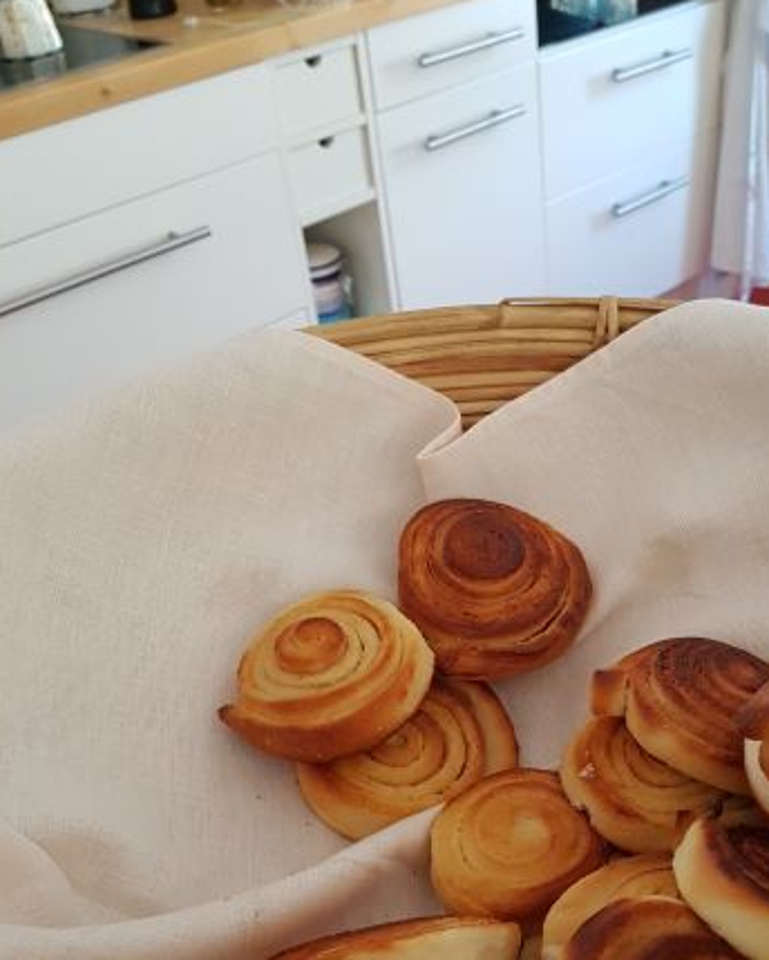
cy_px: 732
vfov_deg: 45.0
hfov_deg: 38.0
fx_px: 1108
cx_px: 495
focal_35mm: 39
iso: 200
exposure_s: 1/60
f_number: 1.7
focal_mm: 4.2
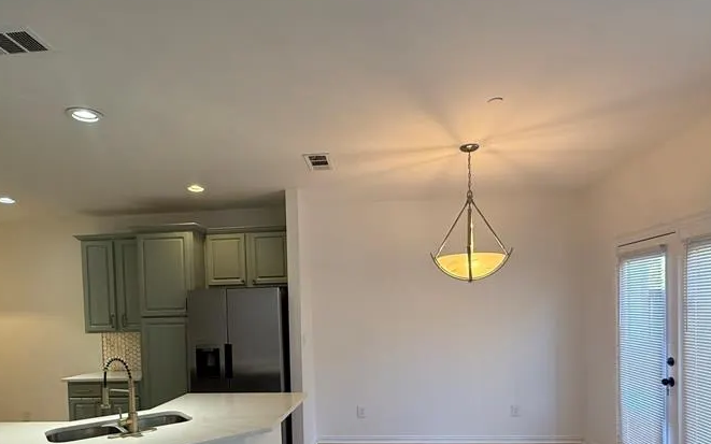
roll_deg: +2.0
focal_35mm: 23
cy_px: 328
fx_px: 446
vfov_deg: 51.0
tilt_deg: -1.1
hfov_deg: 77.2
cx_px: 347
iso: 200
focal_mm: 2.22
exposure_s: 1/120
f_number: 2.2
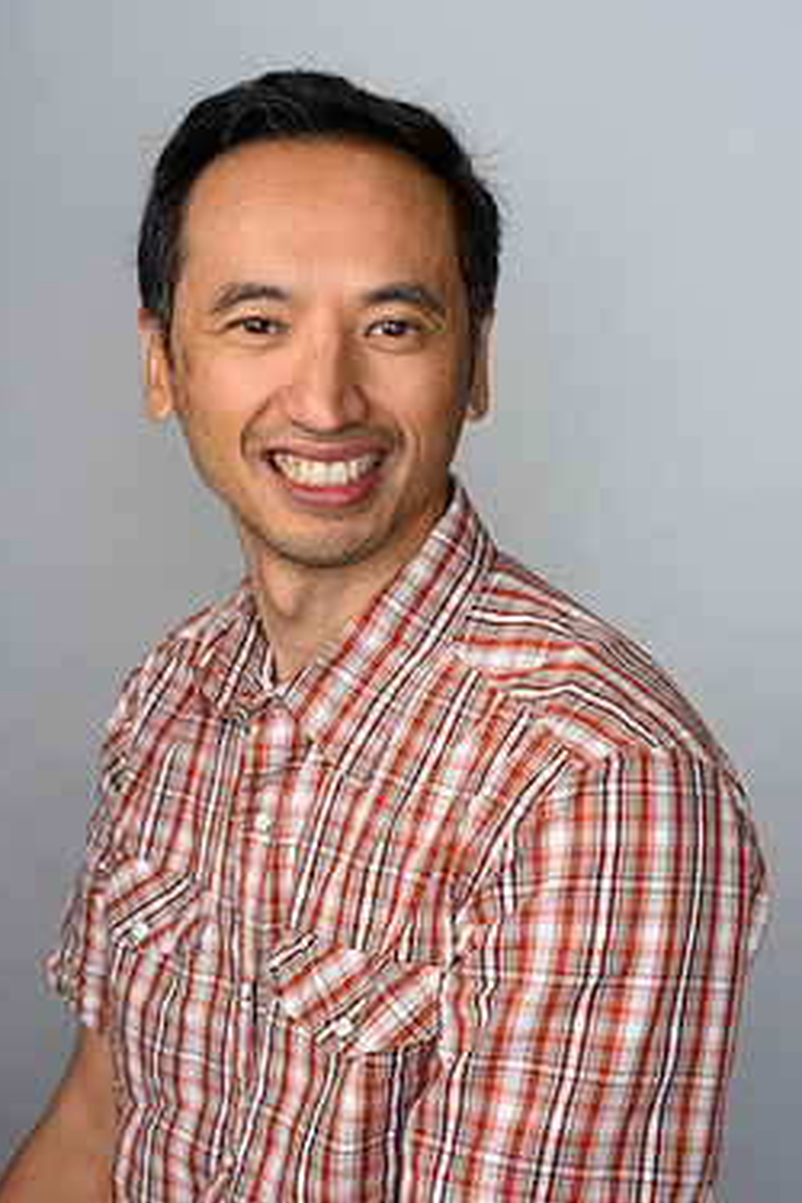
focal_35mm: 60
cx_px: 363
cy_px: 491
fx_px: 2005
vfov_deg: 33.3
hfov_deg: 22.6
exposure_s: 1/200
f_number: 6.3
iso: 200
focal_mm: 50
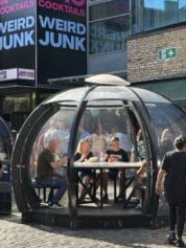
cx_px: 97
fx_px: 580
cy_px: 107
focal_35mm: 81
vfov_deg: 24.1
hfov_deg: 18.2
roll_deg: +0.9
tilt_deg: +3.4
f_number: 1.78
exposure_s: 1/939
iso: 64
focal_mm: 6.86
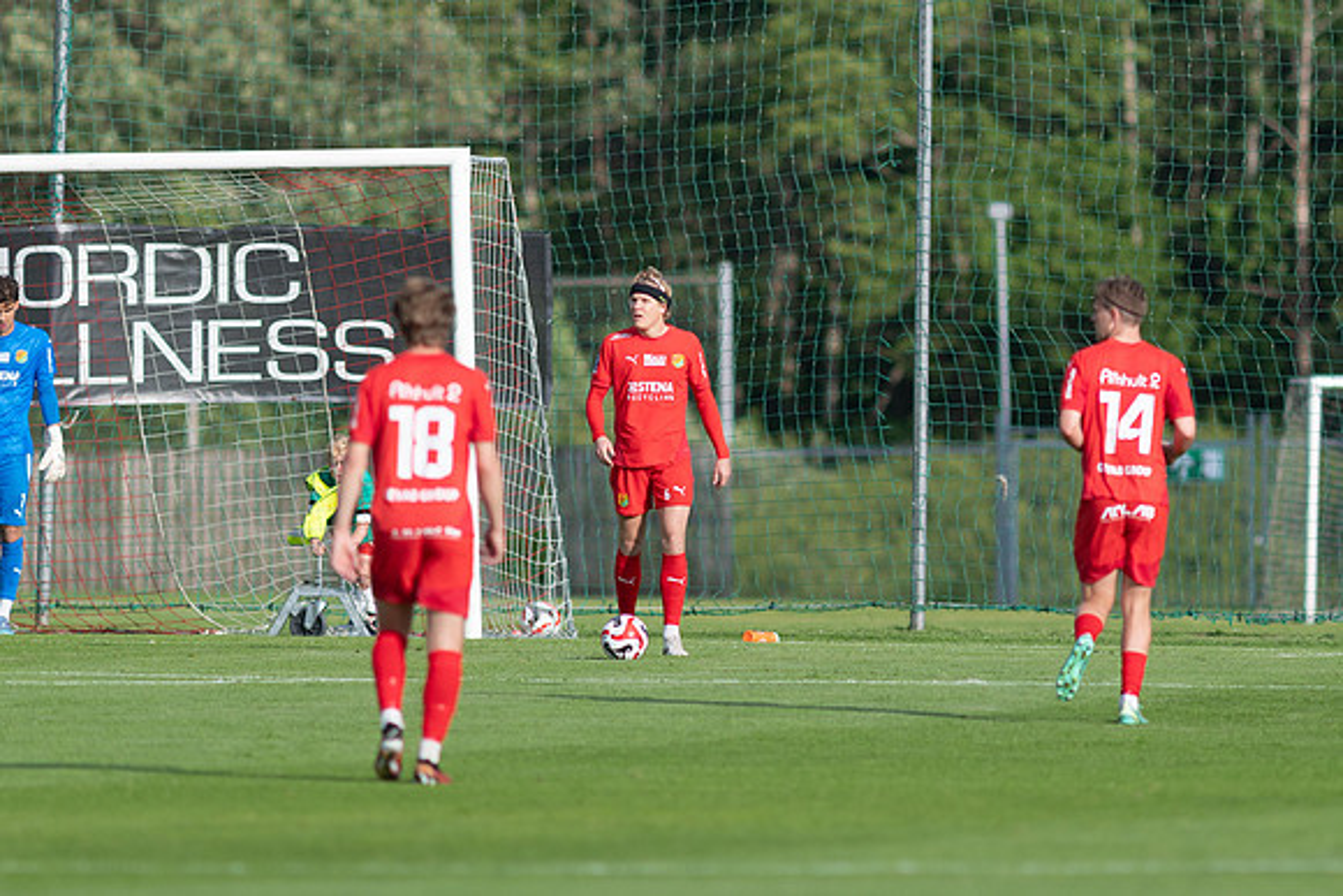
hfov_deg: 3.4
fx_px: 22388
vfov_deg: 2.3
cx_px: 672
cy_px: 448
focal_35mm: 600
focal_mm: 300
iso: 100
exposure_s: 1/1600
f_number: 3.2
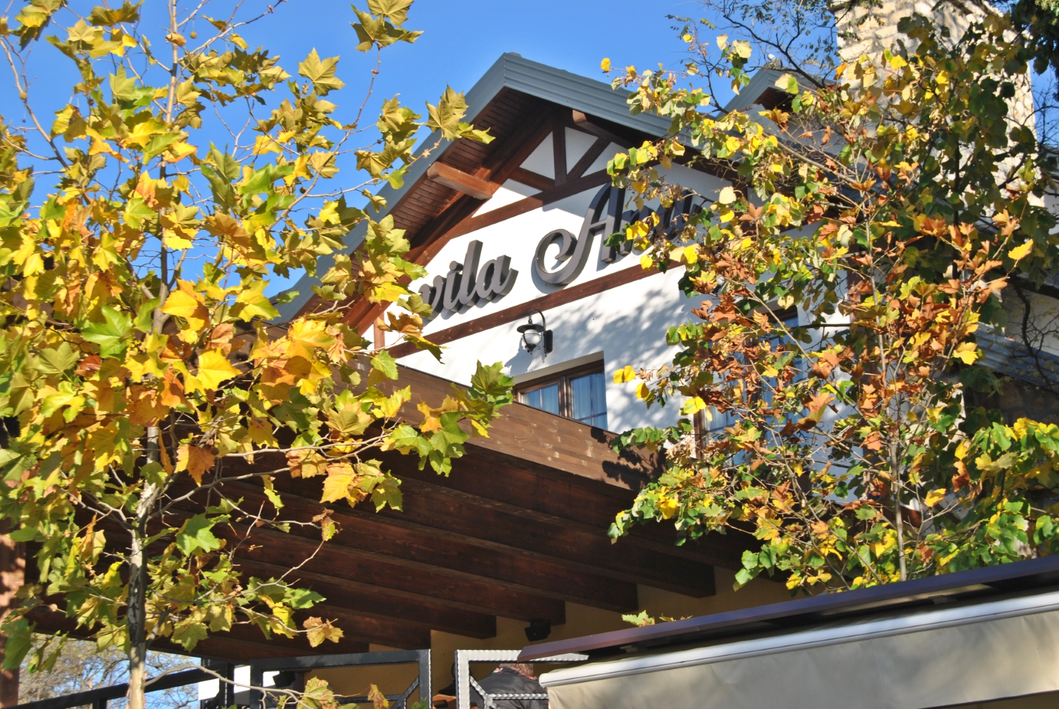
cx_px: 530
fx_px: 2032
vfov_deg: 19.8
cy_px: 354
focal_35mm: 69
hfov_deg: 29.2
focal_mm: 46
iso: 100
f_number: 6.3
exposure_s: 1/160
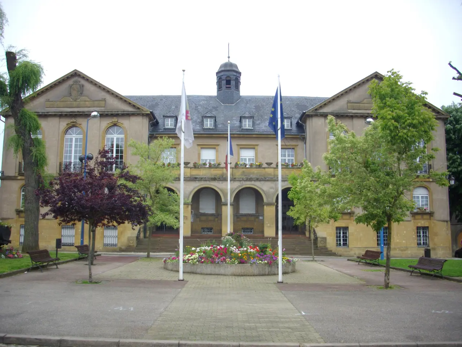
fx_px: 494
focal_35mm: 37
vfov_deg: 38.7
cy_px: 174
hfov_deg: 50.1
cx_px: 231
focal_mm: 6.2
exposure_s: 1/125
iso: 100
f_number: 5.6
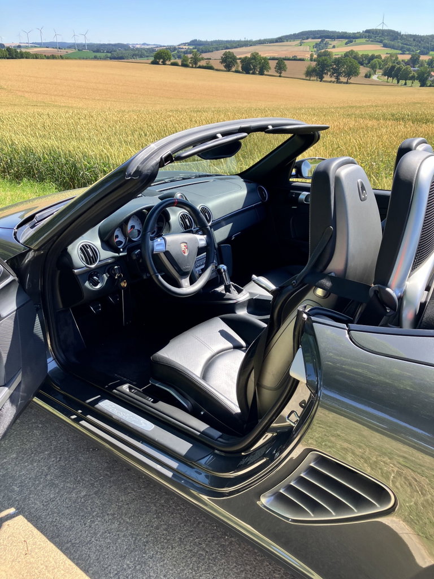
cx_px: 217
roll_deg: +0.4
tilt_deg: -26.6
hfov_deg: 49.7
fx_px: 468
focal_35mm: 28
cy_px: 290
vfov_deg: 63.4
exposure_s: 1/511
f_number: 1.8
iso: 32
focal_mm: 3.99
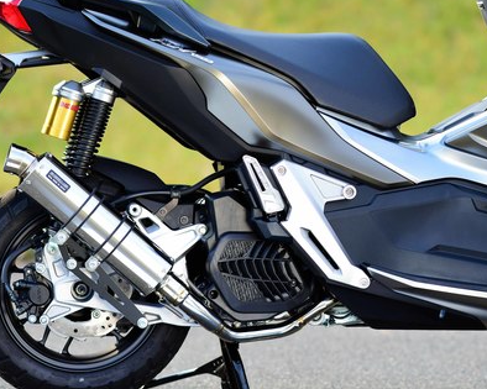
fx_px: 2882
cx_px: 362
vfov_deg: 7.7
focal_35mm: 200
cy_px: 106
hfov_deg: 9.6
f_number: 2.2
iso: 200
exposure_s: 1/1600
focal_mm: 105
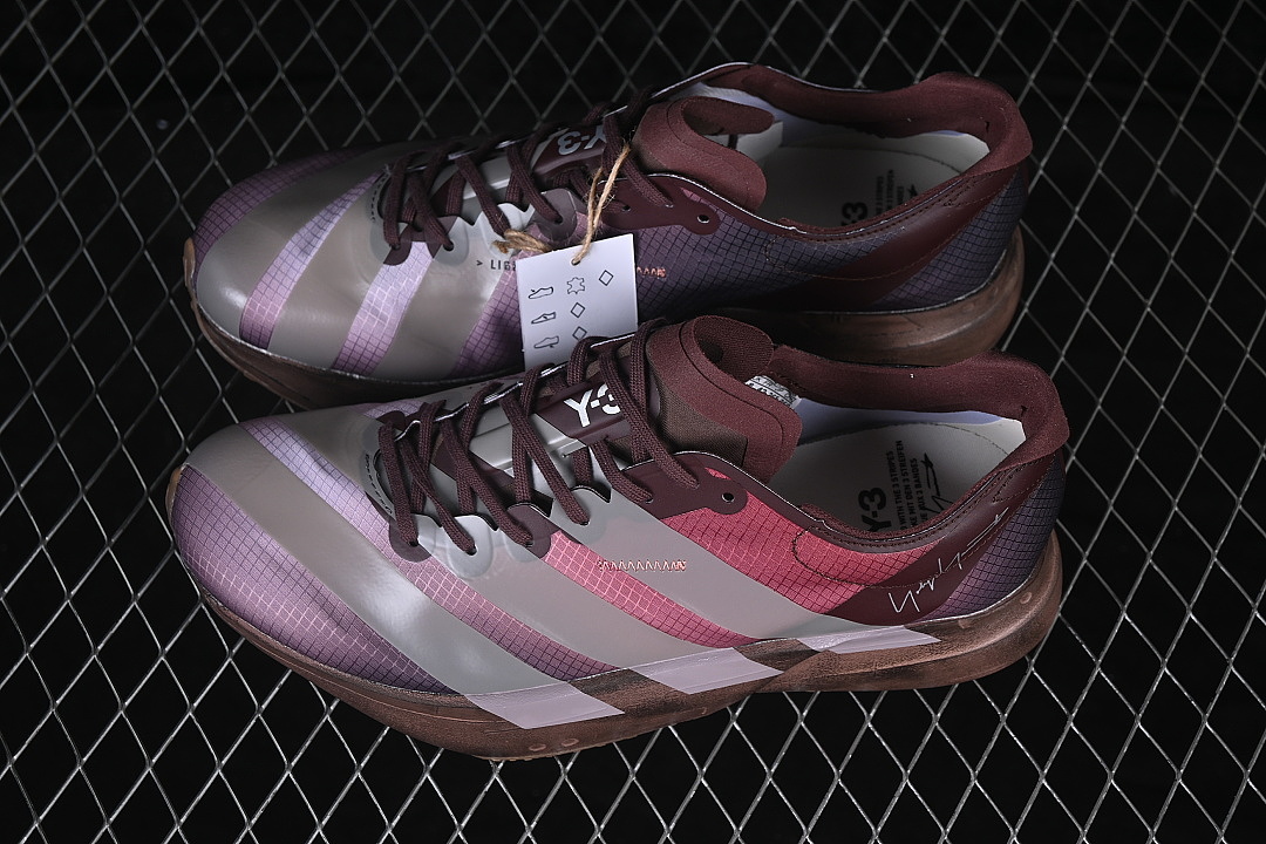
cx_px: 633
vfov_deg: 18.2
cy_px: 422
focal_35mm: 75
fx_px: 2637
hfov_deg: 27.0
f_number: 7.1
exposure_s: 1/80
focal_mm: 50
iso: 160
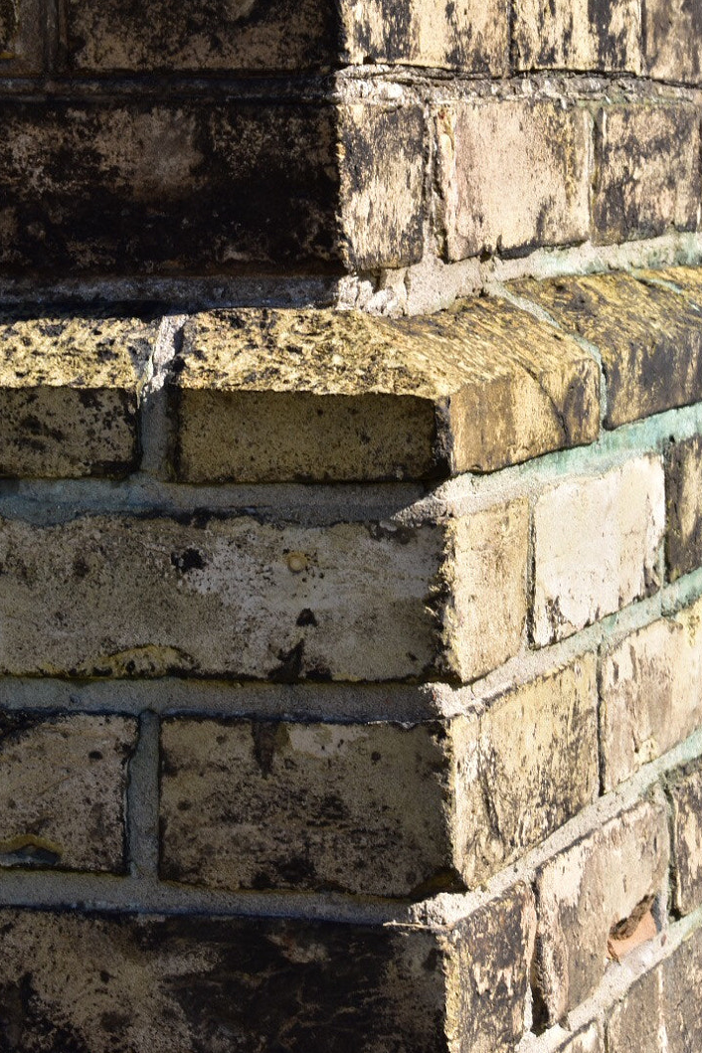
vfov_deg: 15.1
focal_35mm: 136
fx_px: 3978
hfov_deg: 10.1
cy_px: 527
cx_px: 221
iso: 200
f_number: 22
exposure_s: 1/80
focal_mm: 60
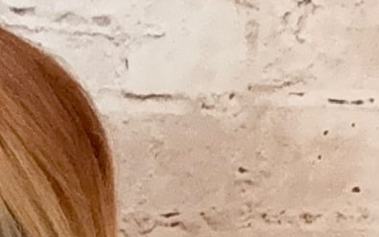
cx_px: -100
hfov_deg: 12.3
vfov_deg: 6.5
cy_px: 926
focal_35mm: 165
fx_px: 1705
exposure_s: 1/50
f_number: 1.9
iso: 250
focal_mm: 2.69
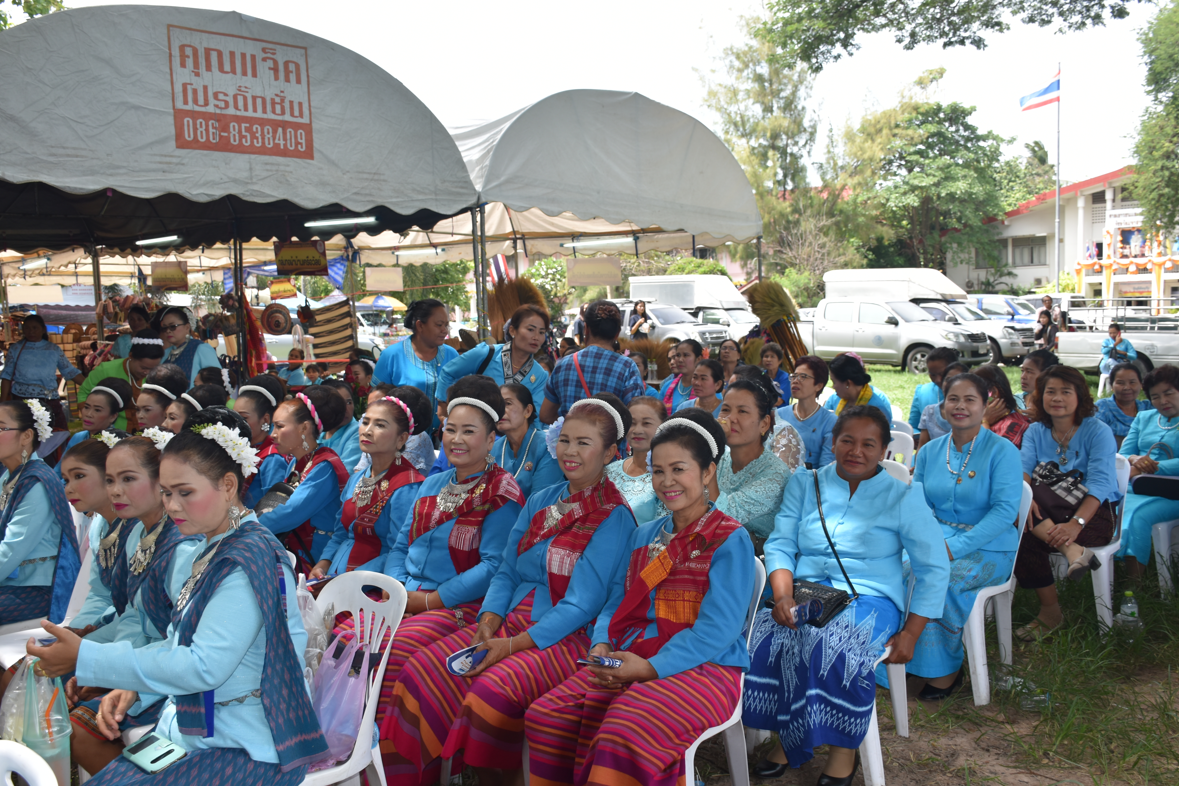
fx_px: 1113
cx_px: 603
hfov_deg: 55.8
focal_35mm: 34
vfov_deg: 38.9
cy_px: 405
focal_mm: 22
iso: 100
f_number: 5.6
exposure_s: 1/125
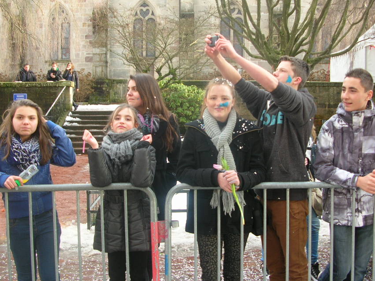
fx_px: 455
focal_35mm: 42
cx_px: 204
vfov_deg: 34.3
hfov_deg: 44.7
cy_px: 126
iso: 50
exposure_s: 1/76
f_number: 2.8
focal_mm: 5.8
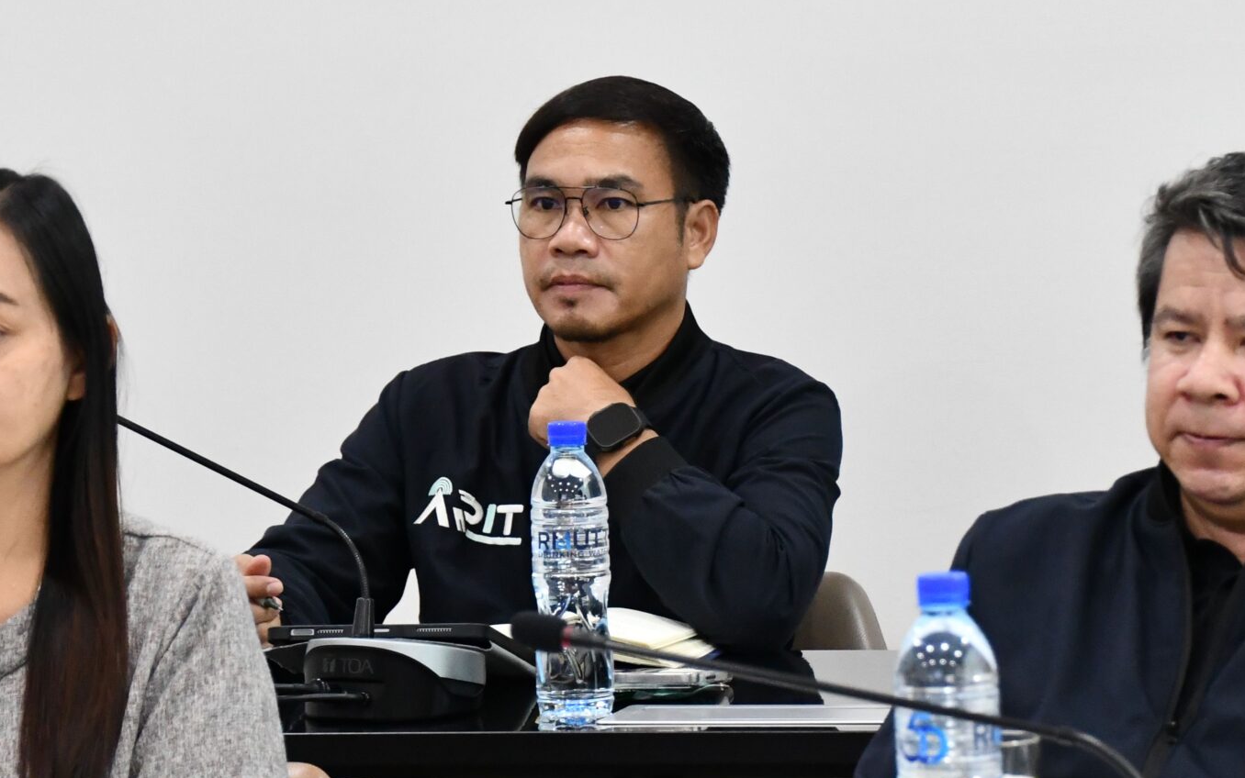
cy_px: 296
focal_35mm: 202
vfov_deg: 6.5
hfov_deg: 10.4
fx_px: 6855
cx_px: 676
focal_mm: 70
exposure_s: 1/125
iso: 4000
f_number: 5
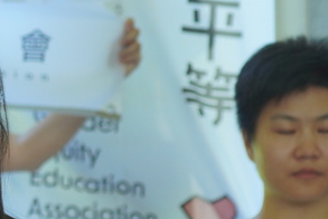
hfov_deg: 5.6
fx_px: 3356
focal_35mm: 368
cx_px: -113
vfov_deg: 3.7
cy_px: 249
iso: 1250
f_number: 5.6
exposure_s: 1/100
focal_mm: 135
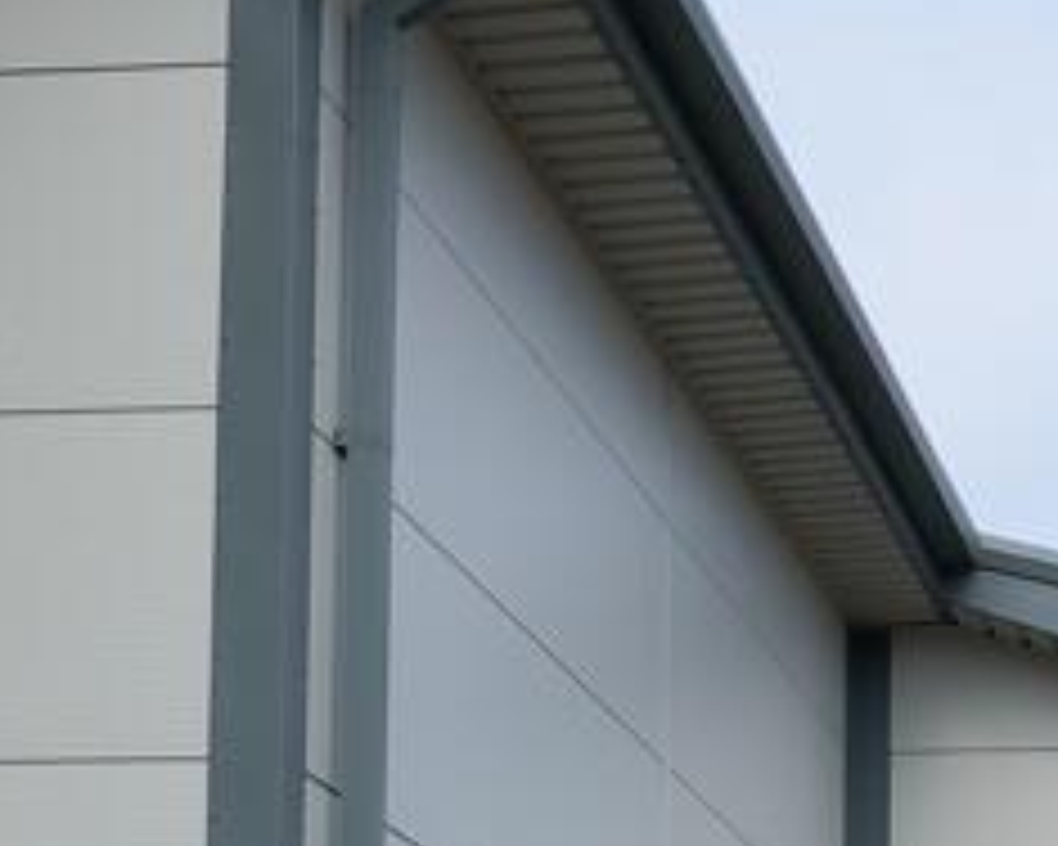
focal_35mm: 115
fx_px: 3601
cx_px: 1175
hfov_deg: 16.2
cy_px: 1130
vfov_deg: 12.9
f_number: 1.8
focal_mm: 4
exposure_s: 1/514
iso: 20
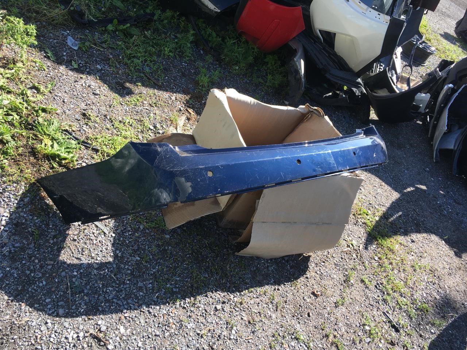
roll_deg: -30.4
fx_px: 391
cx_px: 234
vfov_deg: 48.2
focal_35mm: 29
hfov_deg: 61.7
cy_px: 175
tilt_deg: -37.5
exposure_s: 1/513
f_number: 2.2
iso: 25
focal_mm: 4.15
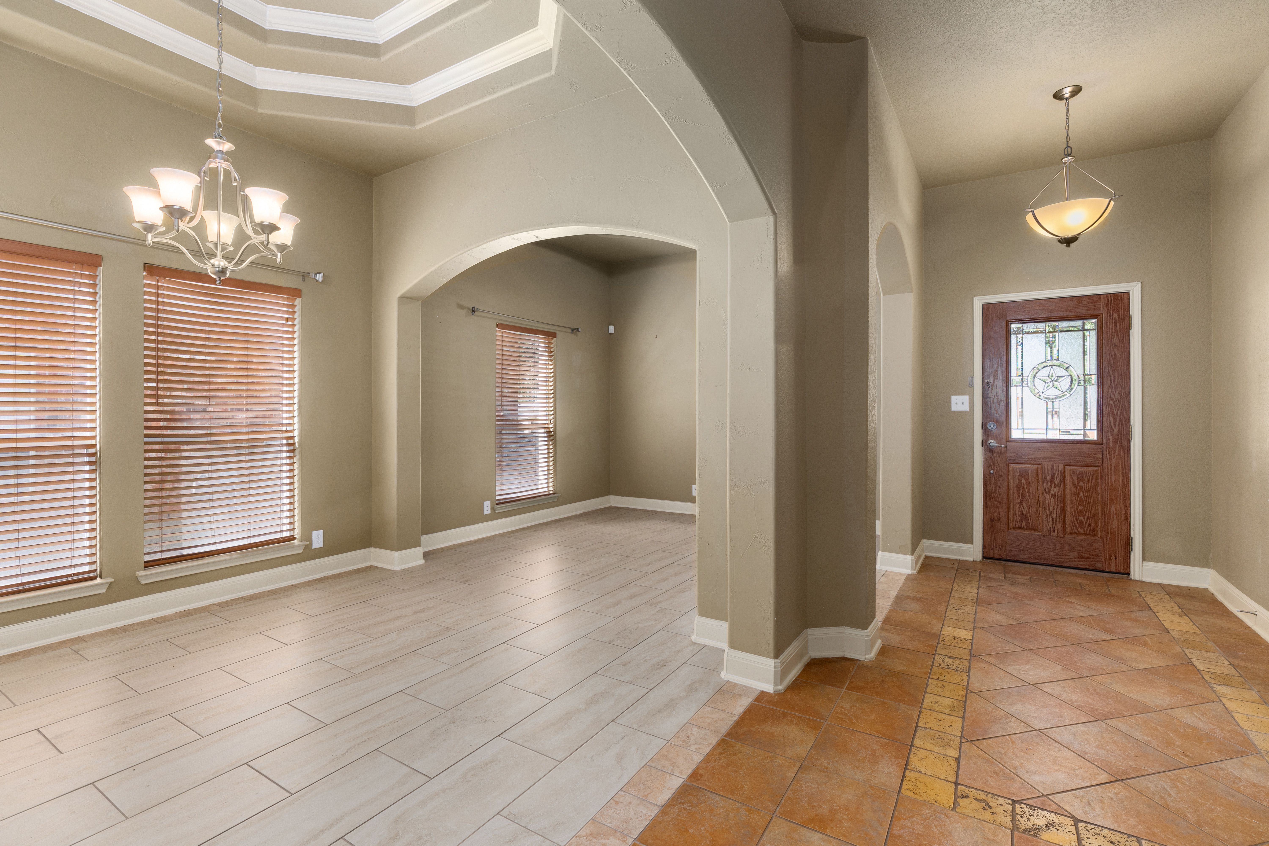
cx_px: 634
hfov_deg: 96.7
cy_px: 423
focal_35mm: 16
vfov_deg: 73.7
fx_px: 564
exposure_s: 1/160
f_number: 7.1
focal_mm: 16
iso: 320
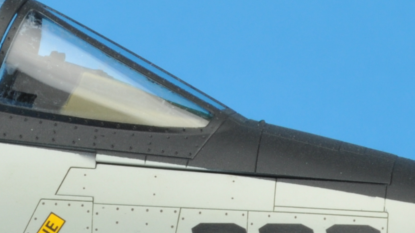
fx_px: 3908
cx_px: 43
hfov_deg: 6.1
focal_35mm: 355
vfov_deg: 3.4
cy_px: 287
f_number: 22
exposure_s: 1/4
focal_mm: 55
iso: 200
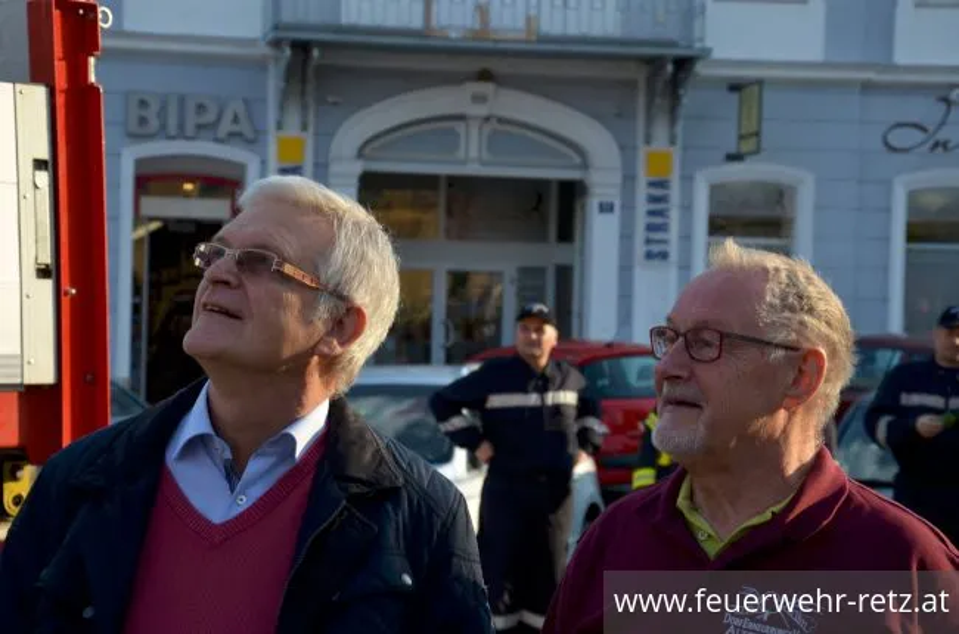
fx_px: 2631
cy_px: 317
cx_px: 480
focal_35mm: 99
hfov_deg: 20.7
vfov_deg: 13.8
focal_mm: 66
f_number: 8
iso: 200
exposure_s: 1/250
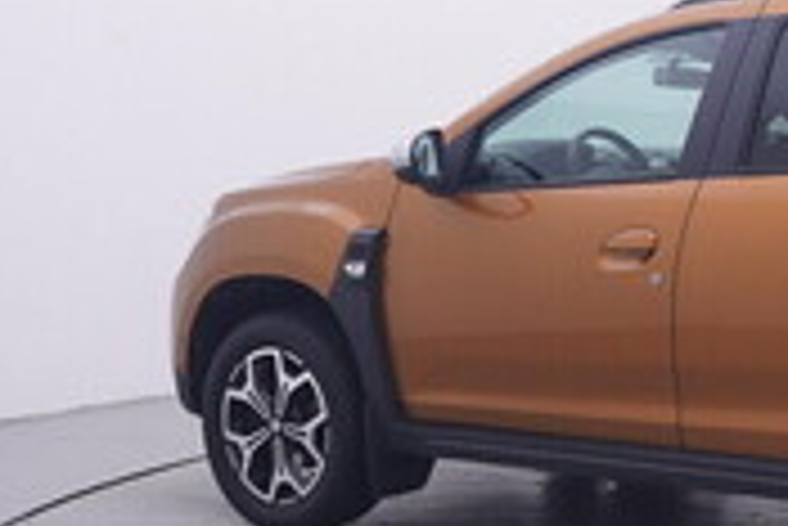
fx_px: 1546
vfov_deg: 19.3
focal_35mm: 71
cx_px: 835
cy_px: 227
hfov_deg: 26.6
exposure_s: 1/80
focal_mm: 15
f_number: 5
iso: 200
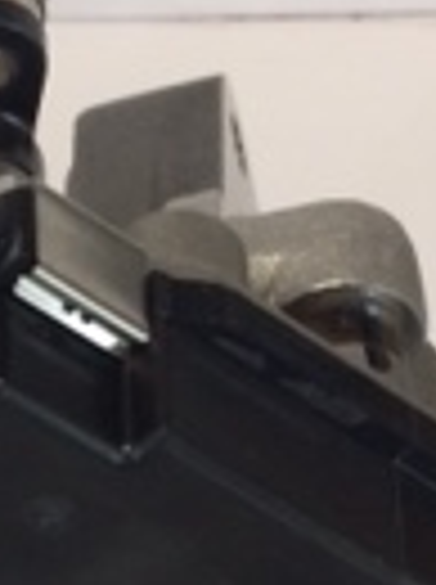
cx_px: -121
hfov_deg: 10.1
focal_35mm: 143
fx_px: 2409
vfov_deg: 13.4
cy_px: 742
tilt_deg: -53.4
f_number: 2.2
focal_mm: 4.15
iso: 50
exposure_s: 1/33
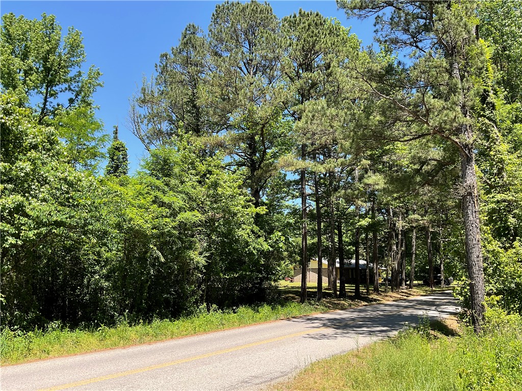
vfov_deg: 48.2
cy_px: 196
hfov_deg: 61.7
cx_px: 261
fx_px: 437
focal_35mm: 29
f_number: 1.8
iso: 16
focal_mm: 3
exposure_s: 1/700
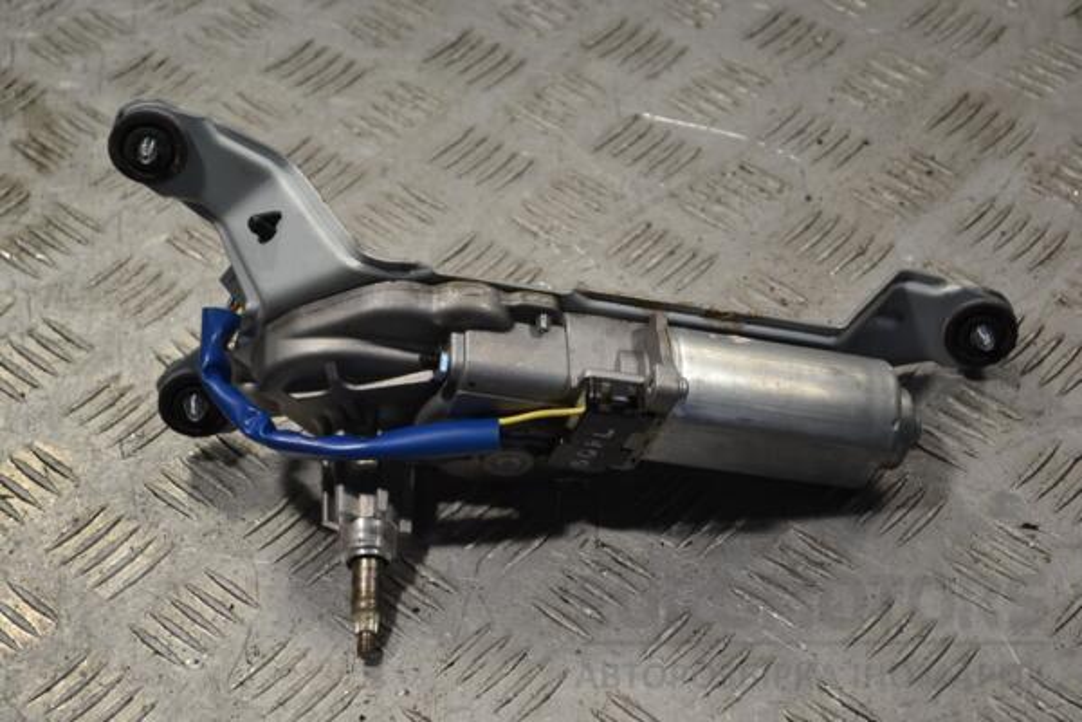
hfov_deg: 24.6
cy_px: 361
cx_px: 541
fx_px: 2479
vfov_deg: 16.6
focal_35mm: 82
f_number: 5.6
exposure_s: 1/100
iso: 400
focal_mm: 55
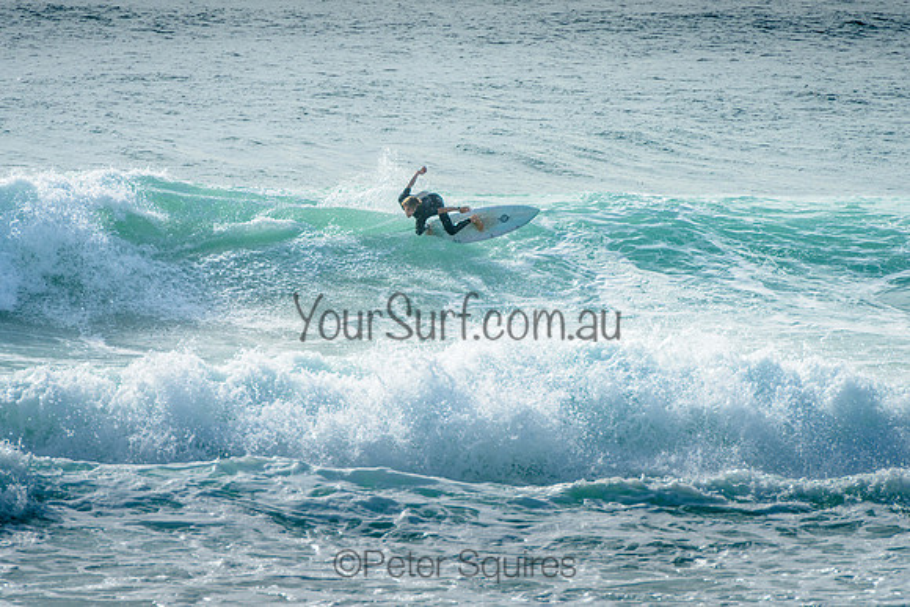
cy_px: 235
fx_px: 12399
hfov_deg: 4.2
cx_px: 446
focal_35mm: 490
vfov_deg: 2.8
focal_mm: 400
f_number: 9
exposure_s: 1/1600
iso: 200
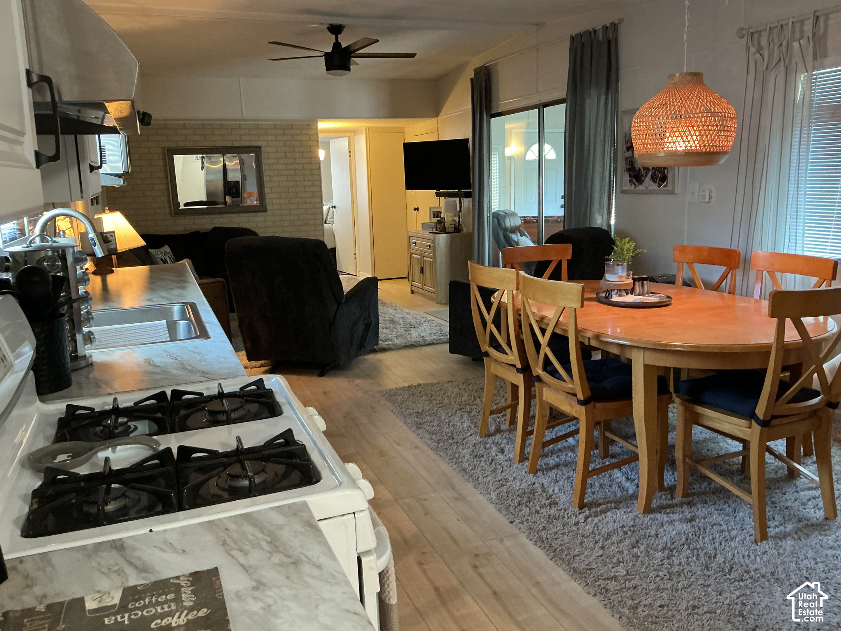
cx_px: 420
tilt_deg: -12.1
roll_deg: +1.7
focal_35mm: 29
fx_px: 705
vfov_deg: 48.2
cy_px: 316
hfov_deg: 61.7
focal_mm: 3
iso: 250
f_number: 1.8
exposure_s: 1/40
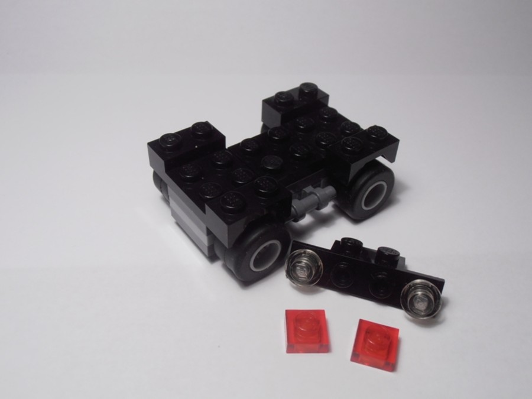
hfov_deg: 50.1
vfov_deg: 38.7
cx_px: 266
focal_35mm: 37
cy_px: 200
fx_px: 569
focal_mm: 6.61
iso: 80
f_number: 3.9
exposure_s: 1/60
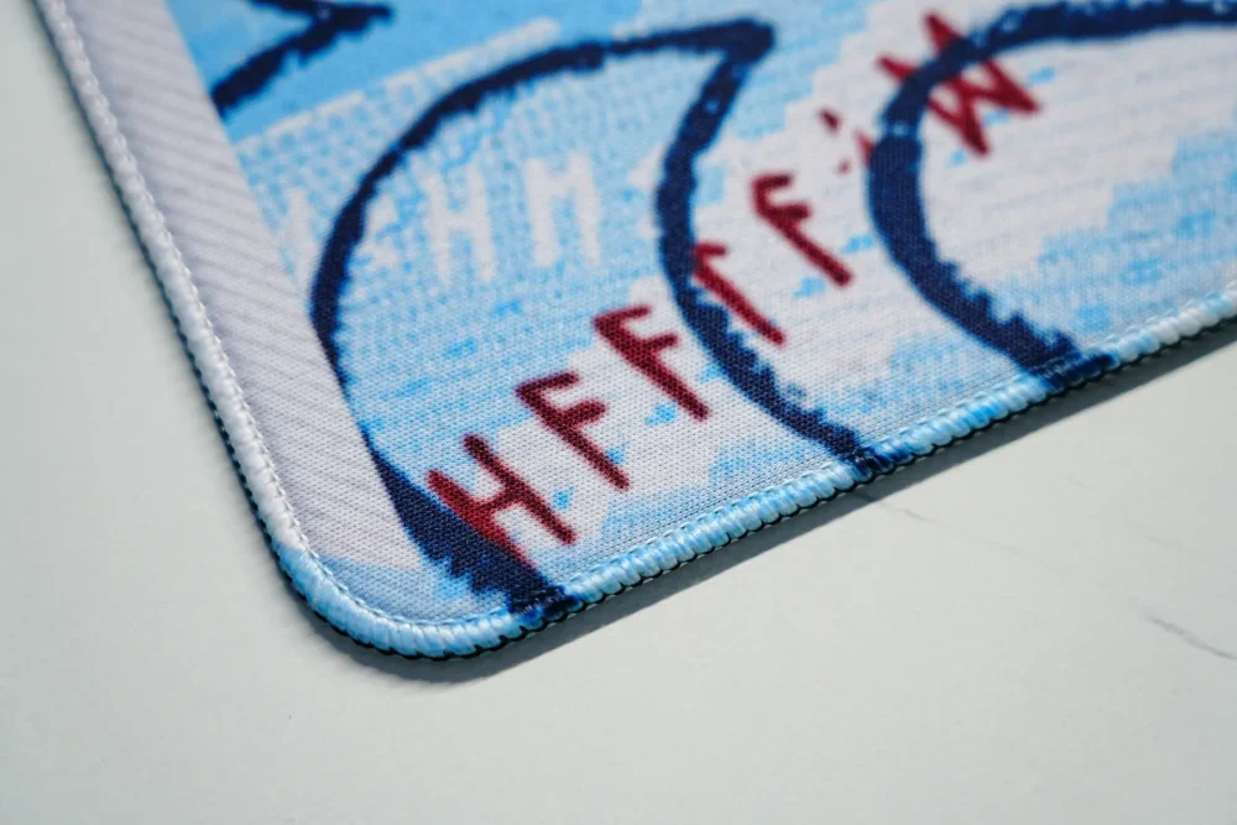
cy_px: 412
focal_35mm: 105
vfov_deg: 13.0
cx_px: 618
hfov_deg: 19.5
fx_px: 3608
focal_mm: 105
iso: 500
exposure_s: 1/40
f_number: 4
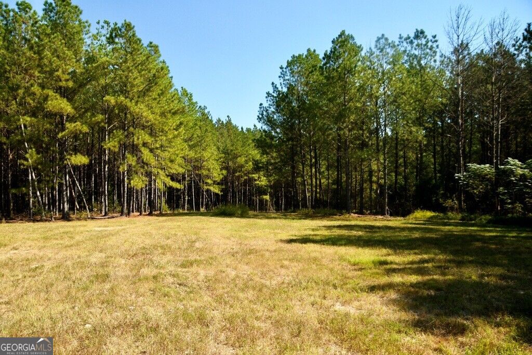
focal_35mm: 27
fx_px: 399
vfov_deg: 47.9
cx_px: 266
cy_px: 178
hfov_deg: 67.4
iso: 1000
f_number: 6.3
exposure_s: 1/3200
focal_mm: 18
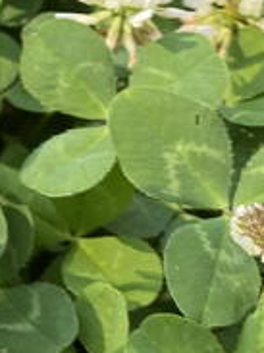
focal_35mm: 142
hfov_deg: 9.4
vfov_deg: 13.5
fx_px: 1446
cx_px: -362
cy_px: -83
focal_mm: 4.25
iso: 50
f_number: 1.8
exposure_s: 1/122
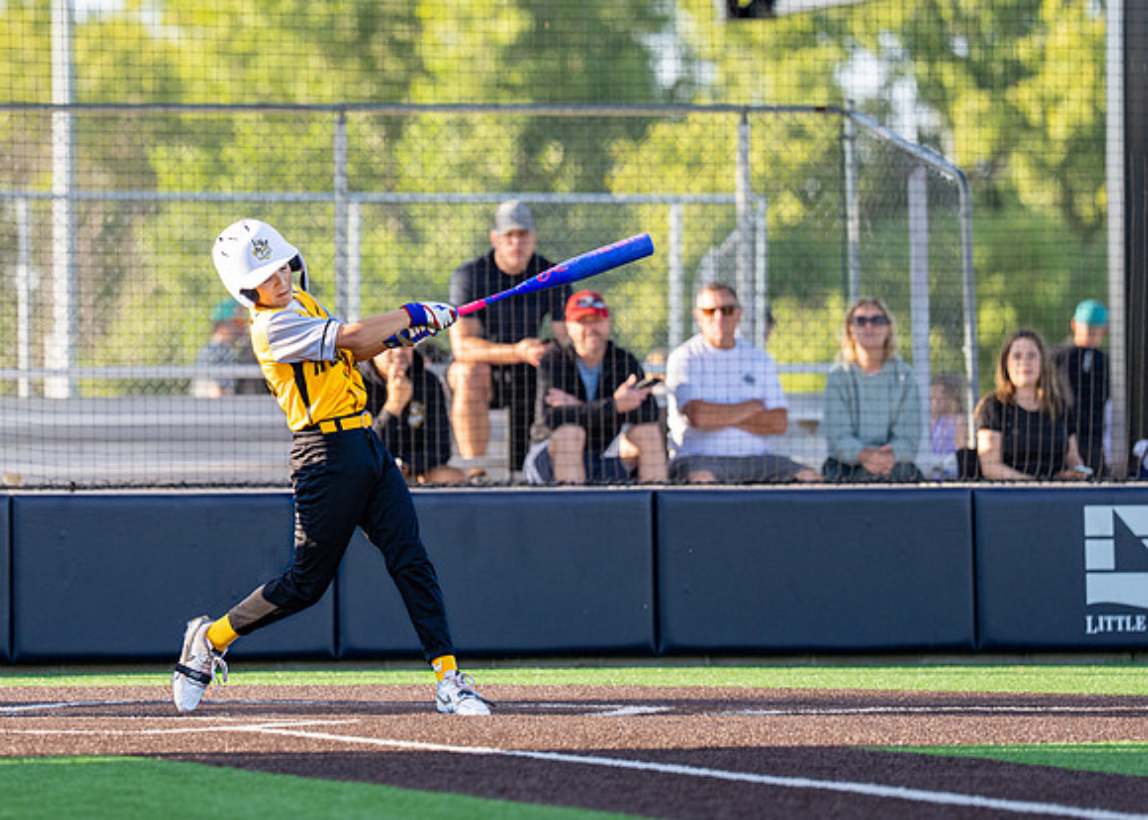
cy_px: 335
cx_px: 242
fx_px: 9566
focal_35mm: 293
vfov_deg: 4.9
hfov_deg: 6.9
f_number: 2.8
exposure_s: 1/1600
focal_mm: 171
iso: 400
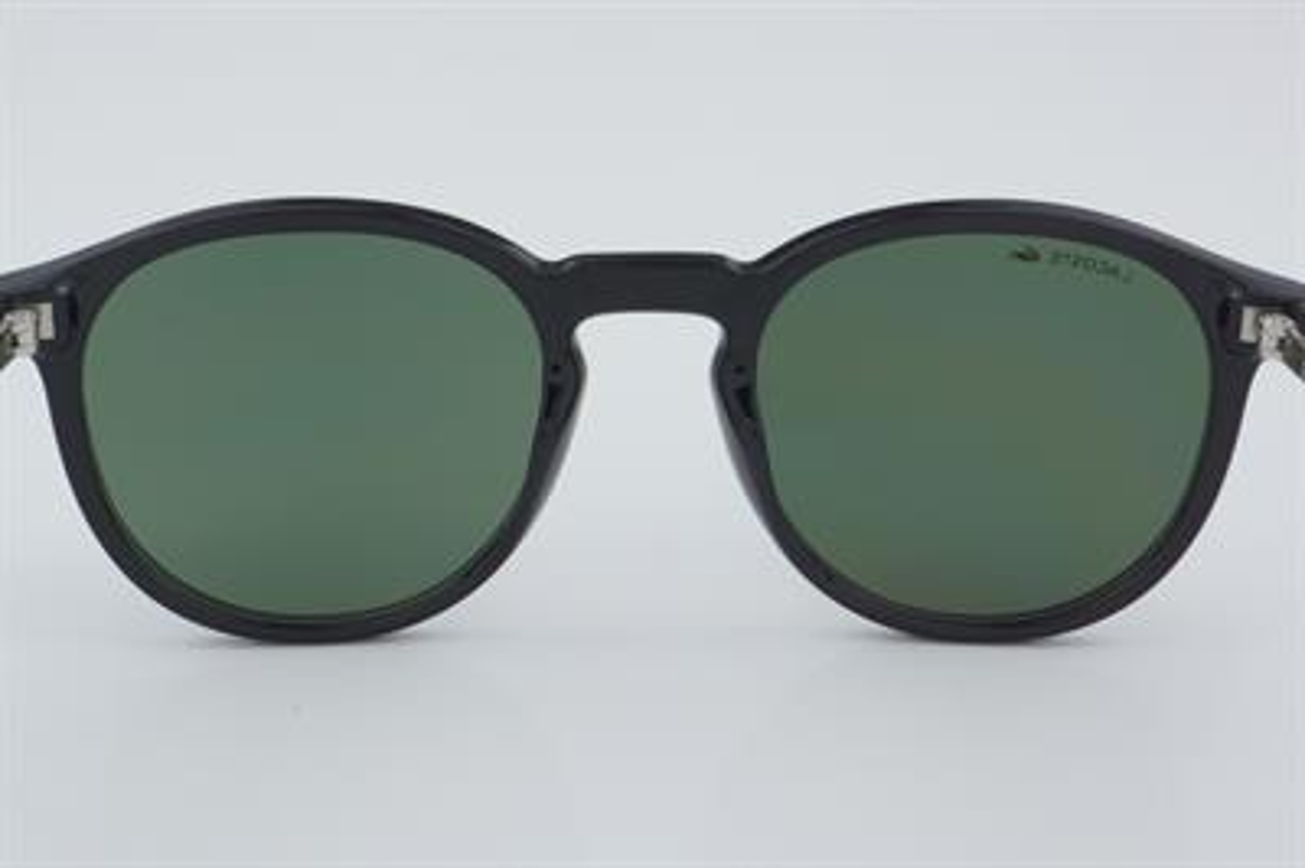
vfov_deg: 18.2
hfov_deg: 27.0
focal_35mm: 75
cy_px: 434
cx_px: 652
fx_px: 2716
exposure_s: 1/4
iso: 100
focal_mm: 50
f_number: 32
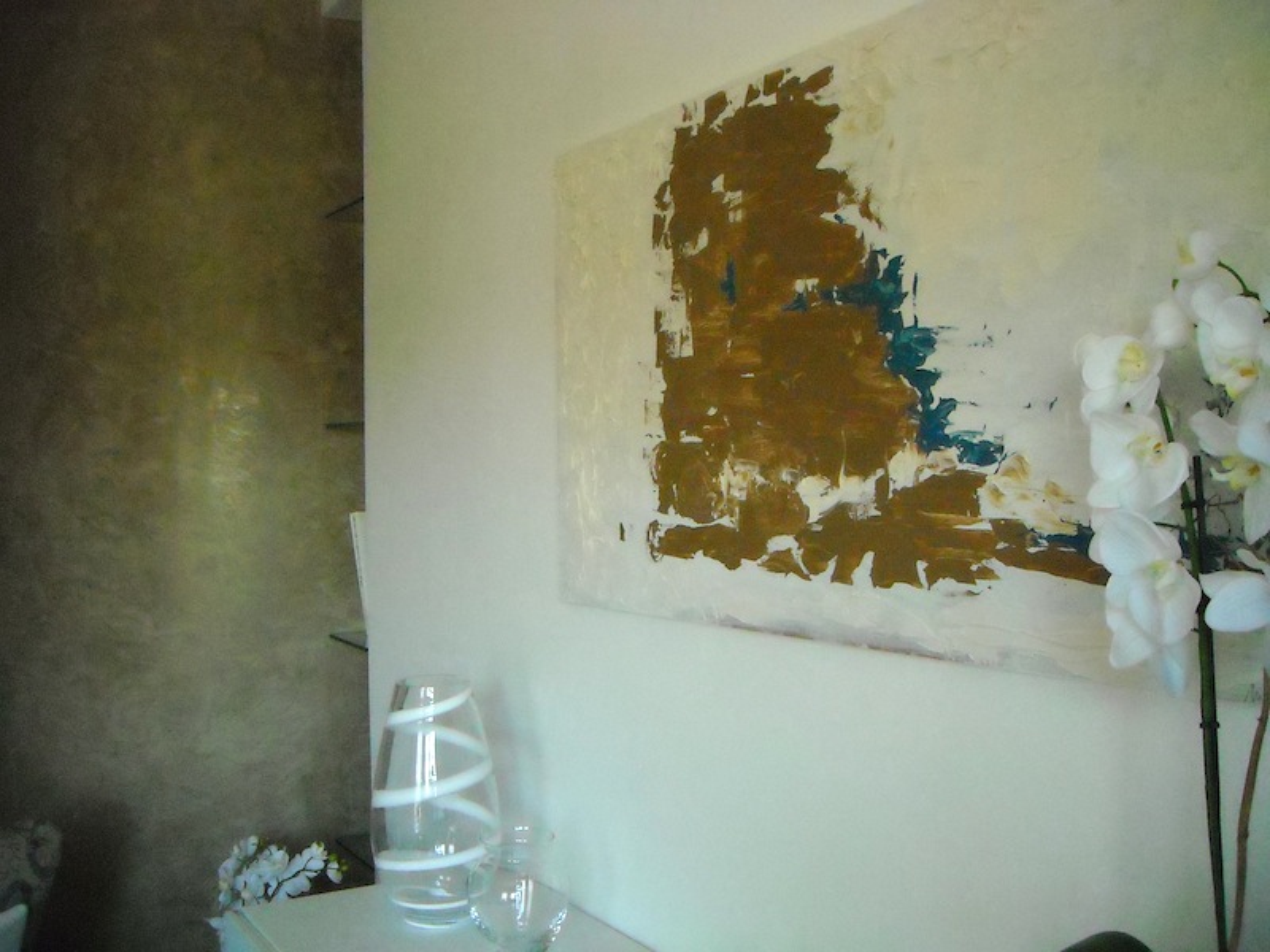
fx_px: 1284
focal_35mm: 35
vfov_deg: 40.7
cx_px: 635
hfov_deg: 52.6
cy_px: 476
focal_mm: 5.7
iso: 800
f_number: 2.8
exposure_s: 1/129
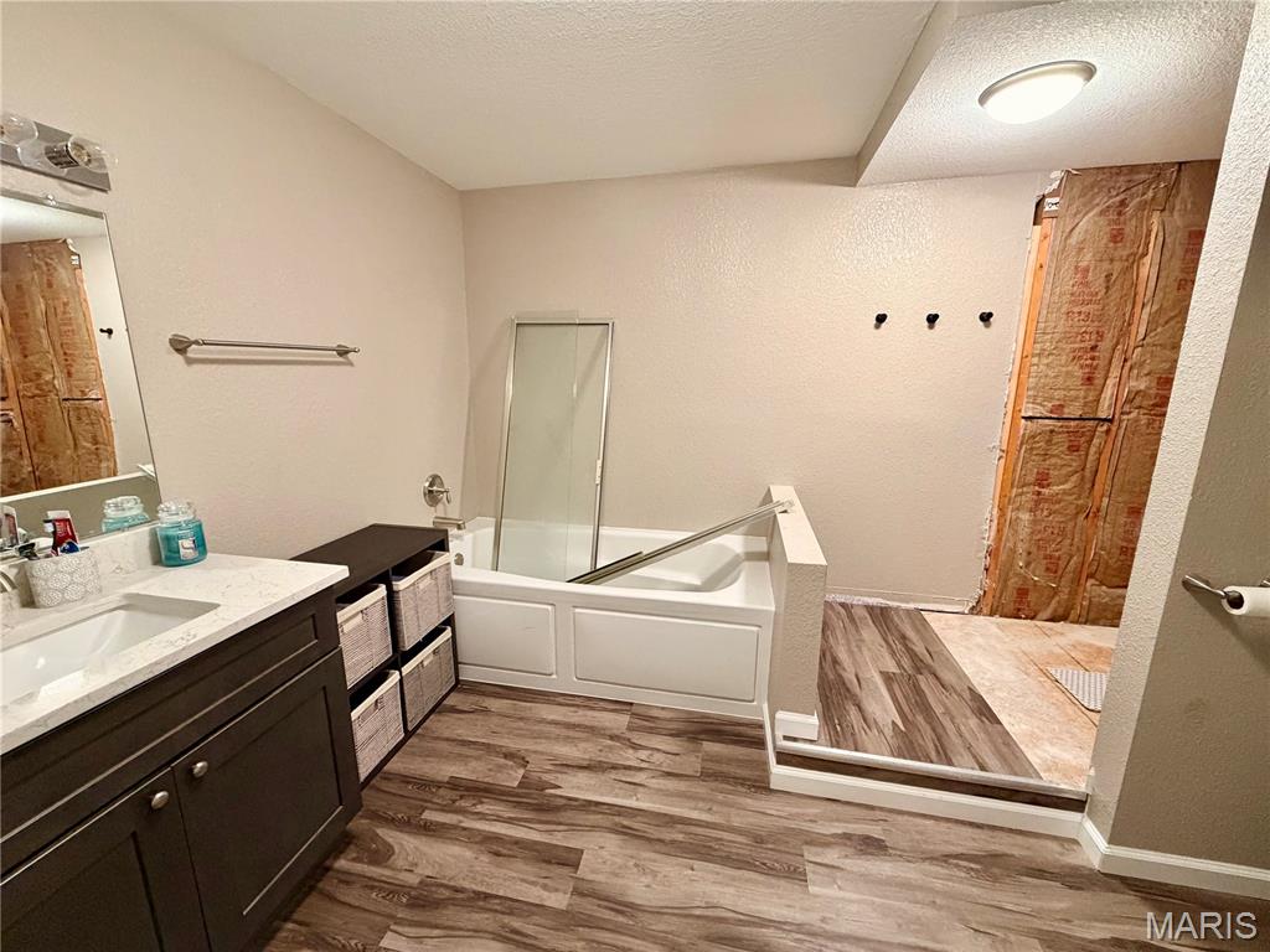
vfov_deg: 85.7
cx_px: 635
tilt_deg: -12.4
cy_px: 476
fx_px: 514
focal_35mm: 14
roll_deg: -0.1
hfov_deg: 102.1
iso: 400
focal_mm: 2.22
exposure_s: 1/60
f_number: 2.2
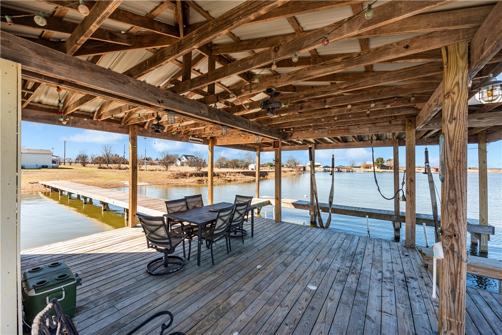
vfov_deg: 64.6
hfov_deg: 86.9
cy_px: 168
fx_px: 265
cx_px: 251
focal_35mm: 19
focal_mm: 19
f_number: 9
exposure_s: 1/250
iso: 125
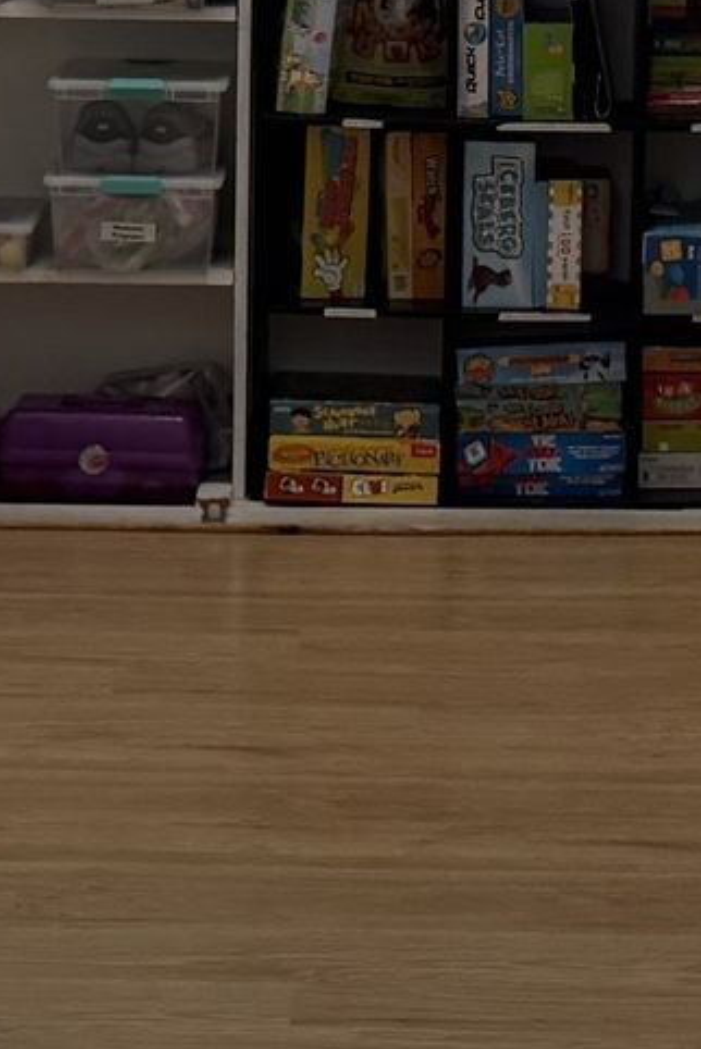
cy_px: -63
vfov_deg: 12.7
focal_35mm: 159
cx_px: 496
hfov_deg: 8.6
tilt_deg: -5.1
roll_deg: -0.5
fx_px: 4637
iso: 100
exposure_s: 1/139
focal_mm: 6.76
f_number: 1.78
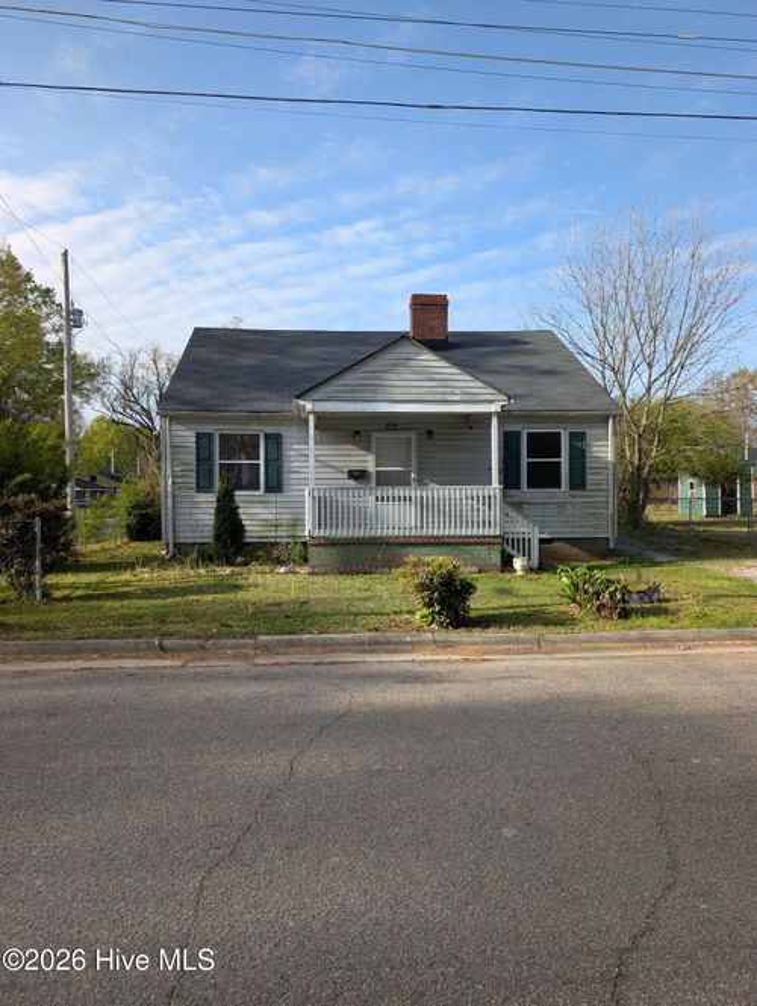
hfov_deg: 56.9
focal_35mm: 24
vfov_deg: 71.5
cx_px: 378
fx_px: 699
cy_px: 503
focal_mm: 6.9
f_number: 1.68
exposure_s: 1/630
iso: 21
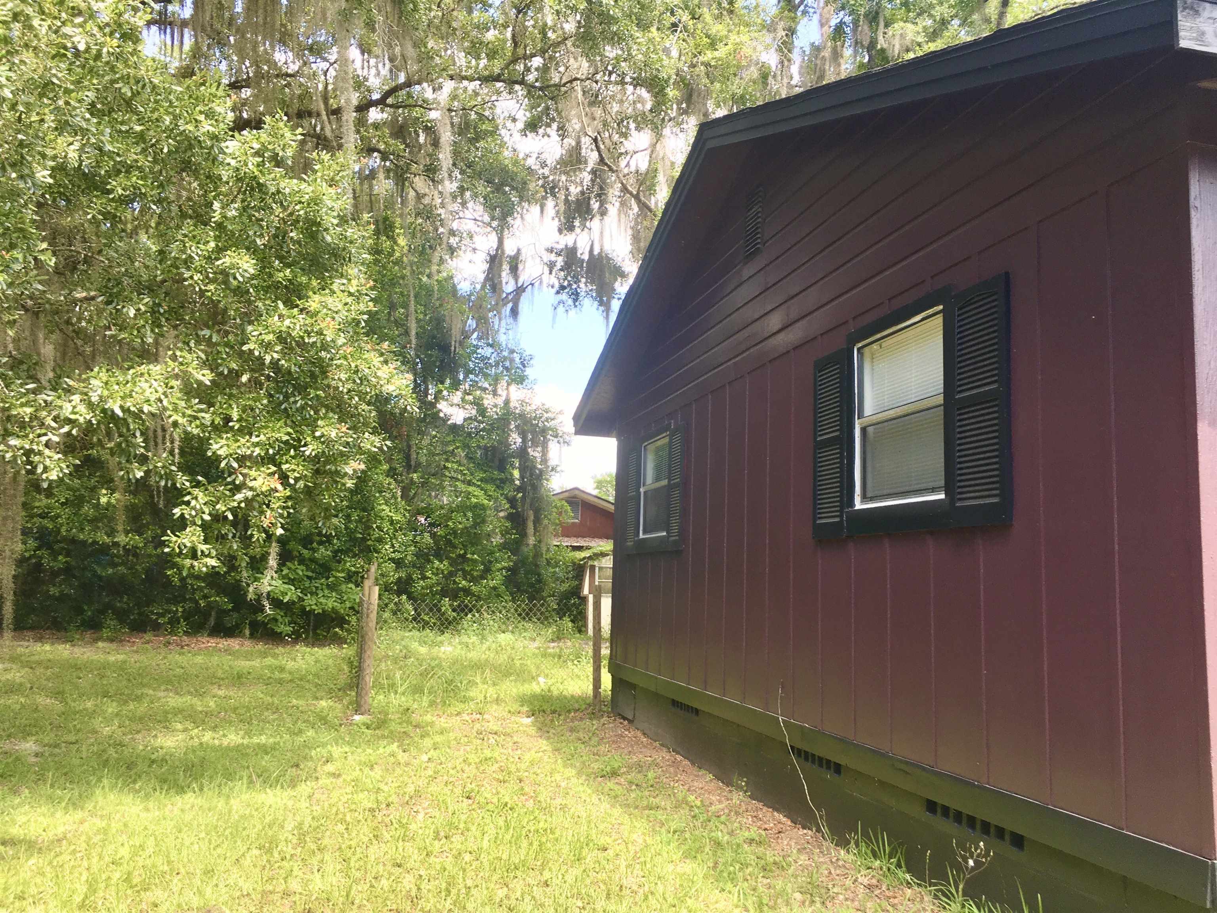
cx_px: 608
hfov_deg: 61.7
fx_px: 1020
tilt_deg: +8.5
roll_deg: -0.6
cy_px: 456
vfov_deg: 48.2
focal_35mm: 29
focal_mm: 4.15
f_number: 2.2
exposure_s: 1/120
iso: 25
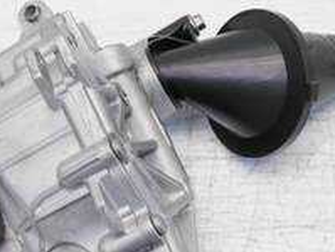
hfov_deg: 25.3
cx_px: 173
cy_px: 207
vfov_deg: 19.0
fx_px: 747
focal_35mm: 77
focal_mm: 16
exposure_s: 1/100
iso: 200
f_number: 4
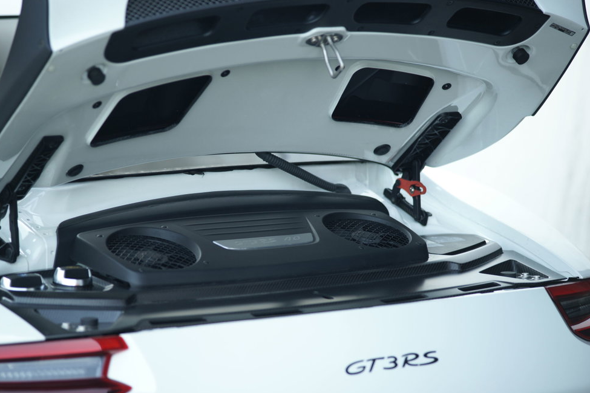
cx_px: 283
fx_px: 2409
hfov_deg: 14.0
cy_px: 191
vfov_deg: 9.3
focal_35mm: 147
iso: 125
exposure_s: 1/60
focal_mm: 140
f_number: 2.8
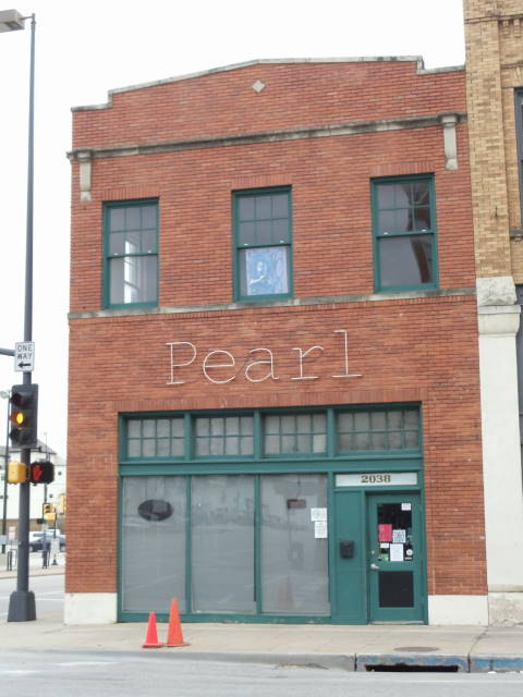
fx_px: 1491
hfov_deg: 19.9
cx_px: 262
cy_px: 348
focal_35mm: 74
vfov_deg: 26.3
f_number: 4.4
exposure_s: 1/200
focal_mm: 10.12
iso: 200
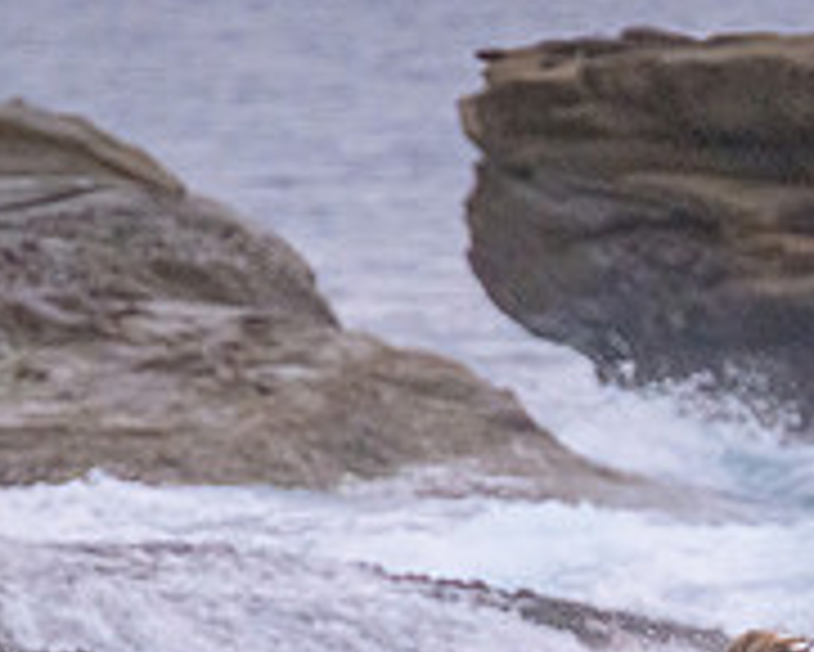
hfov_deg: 0.8
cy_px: 857
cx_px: 859
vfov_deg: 0.6
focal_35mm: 2402
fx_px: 57898
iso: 10000
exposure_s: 1/640
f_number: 11
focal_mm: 800
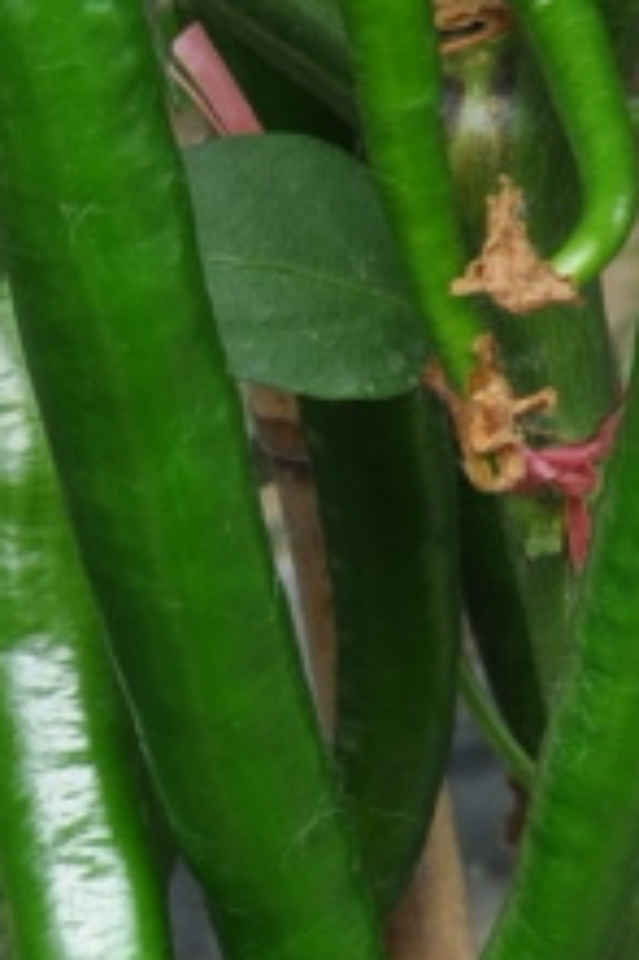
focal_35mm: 205
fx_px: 5459
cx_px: -143
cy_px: 1707
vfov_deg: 9.6
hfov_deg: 6.7
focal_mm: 25
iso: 200
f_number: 8
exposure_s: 1/60
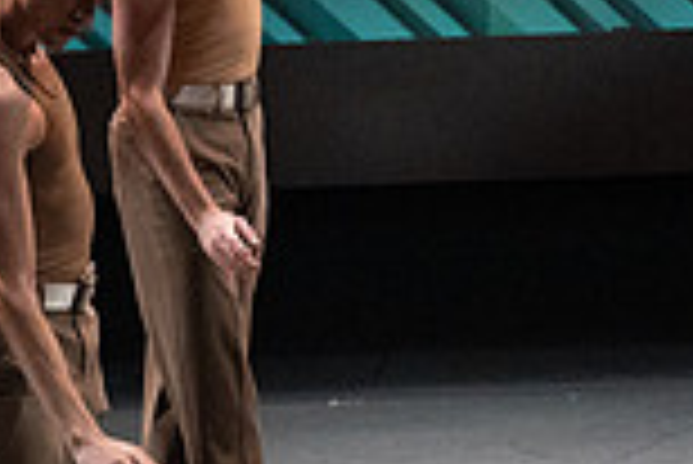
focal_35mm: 441
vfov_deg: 3.1
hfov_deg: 4.7
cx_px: 266
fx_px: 8497
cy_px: 200
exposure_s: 1/400
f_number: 5.6
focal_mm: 117
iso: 16000
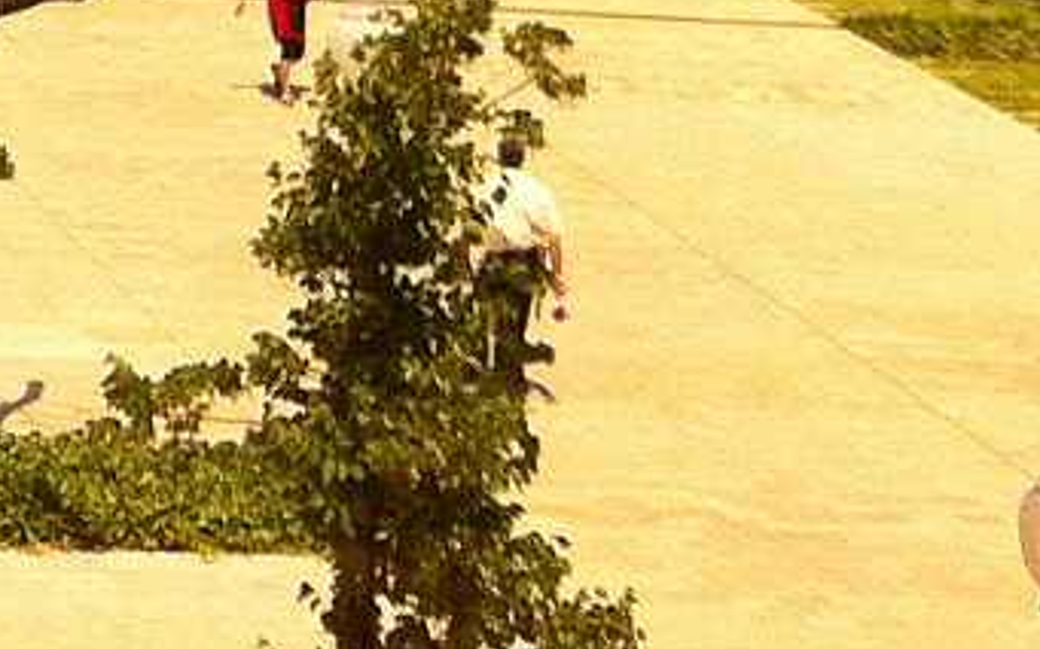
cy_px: -1123
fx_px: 4931
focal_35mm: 174
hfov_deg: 10.9
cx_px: -1055
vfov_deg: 6.9
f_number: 2.8
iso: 80
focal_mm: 3.85
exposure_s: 1/1436
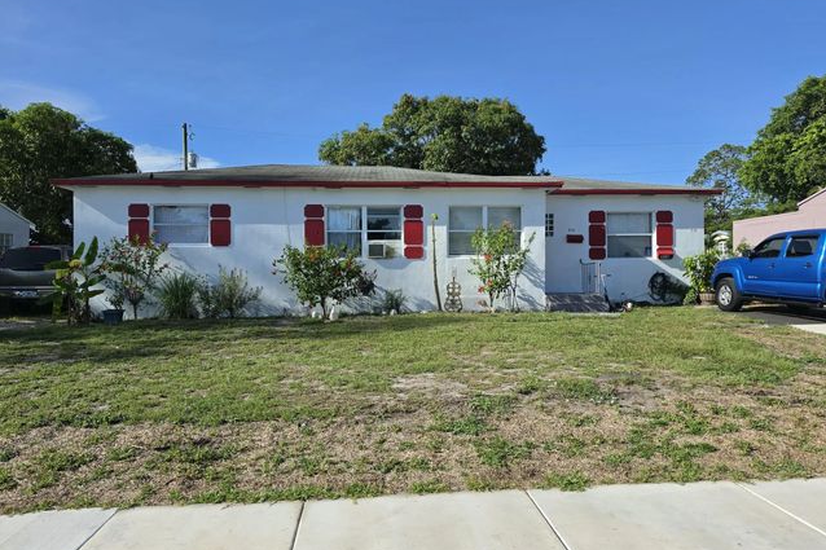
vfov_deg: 53.1
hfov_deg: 73.8
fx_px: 550
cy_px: 255
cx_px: 413
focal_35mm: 24
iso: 64
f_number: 1.4
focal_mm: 6.5
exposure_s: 1/6352
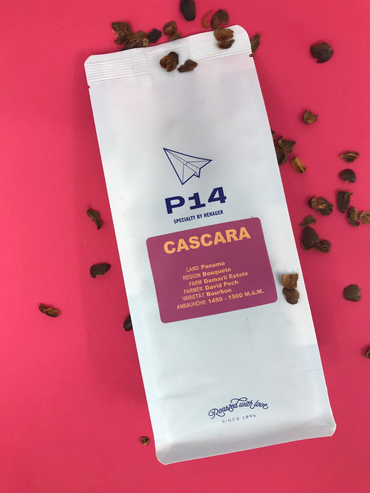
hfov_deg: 49.7
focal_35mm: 28
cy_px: 246
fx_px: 399
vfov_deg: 63.4
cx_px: 185
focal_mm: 3.99
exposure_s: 1/285
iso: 20
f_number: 1.8
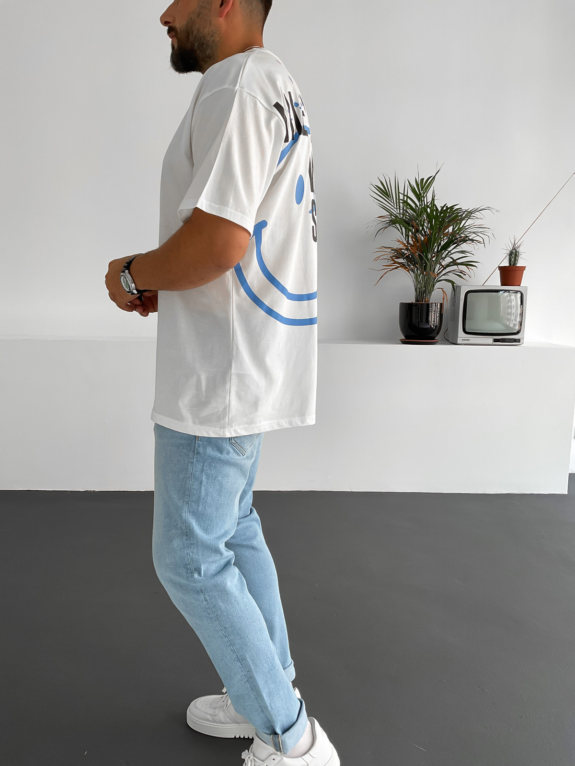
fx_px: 642
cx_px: 288
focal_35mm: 29
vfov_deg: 61.7
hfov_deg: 48.2
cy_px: 383
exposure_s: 1/120
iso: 32
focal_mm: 3
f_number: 1.8
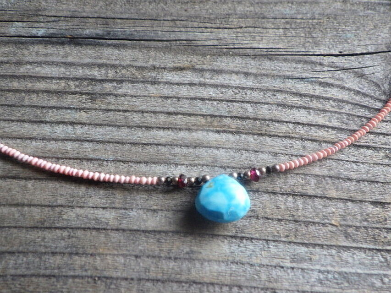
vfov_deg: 49.8
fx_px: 316
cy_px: 146
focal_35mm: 28
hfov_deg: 63.4
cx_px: 196
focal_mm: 5
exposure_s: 1/45
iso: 160
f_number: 3.5
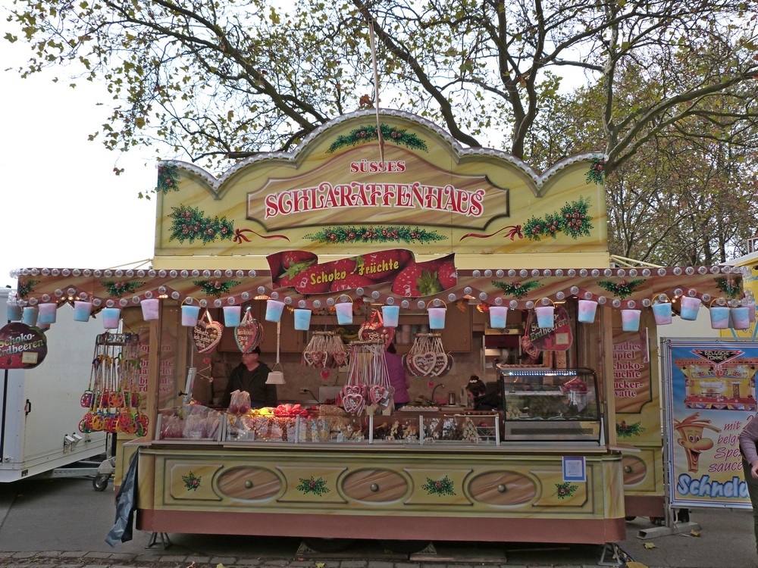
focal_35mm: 30
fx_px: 657
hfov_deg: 60.0
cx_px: 379
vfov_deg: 46.8
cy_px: 284
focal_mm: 5.2
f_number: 4
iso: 160
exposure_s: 1/160
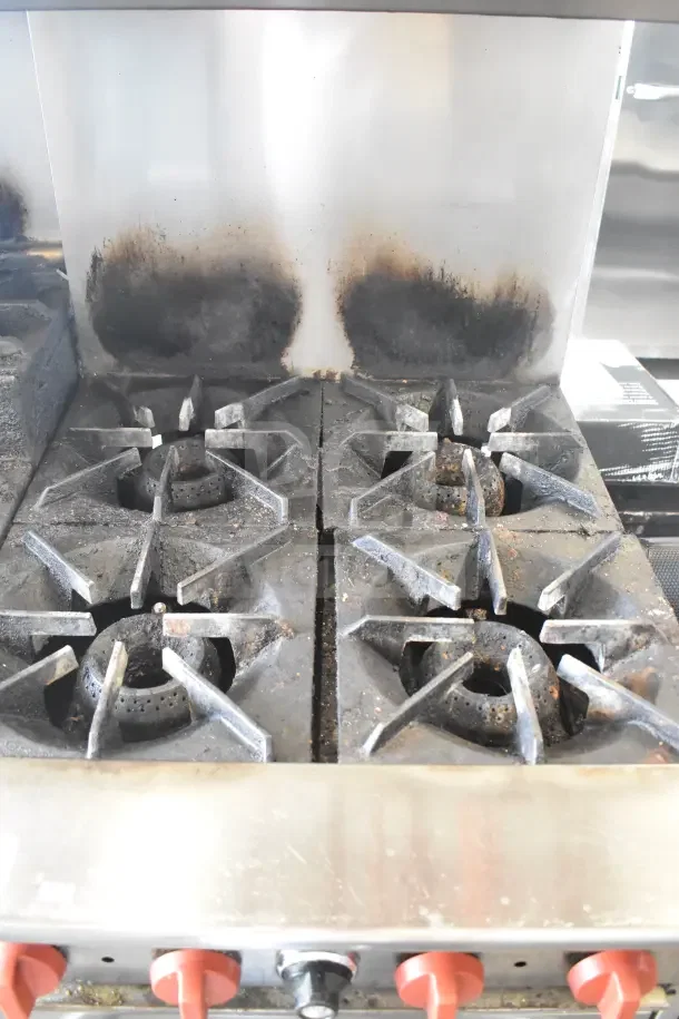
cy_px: 510
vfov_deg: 61.9
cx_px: 340
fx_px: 849
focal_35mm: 30
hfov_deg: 43.6
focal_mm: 20
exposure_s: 1/60
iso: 6400
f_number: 4
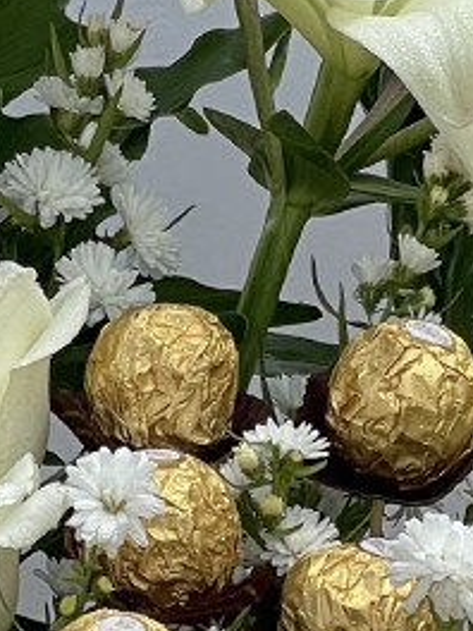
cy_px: 653
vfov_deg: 5.4
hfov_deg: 4.1
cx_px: -309
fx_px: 6632
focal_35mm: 364
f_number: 2.2
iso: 20
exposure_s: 1/475
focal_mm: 7.5
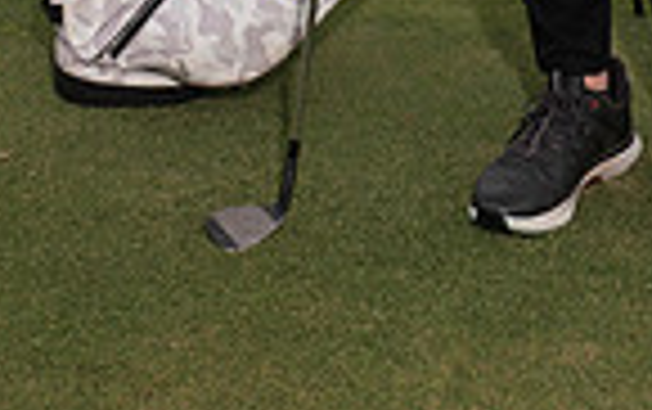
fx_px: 2580
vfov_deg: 8.3
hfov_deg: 14.4
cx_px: 468
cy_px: -568
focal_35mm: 145
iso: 160
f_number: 6.3
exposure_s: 1/400
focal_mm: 46
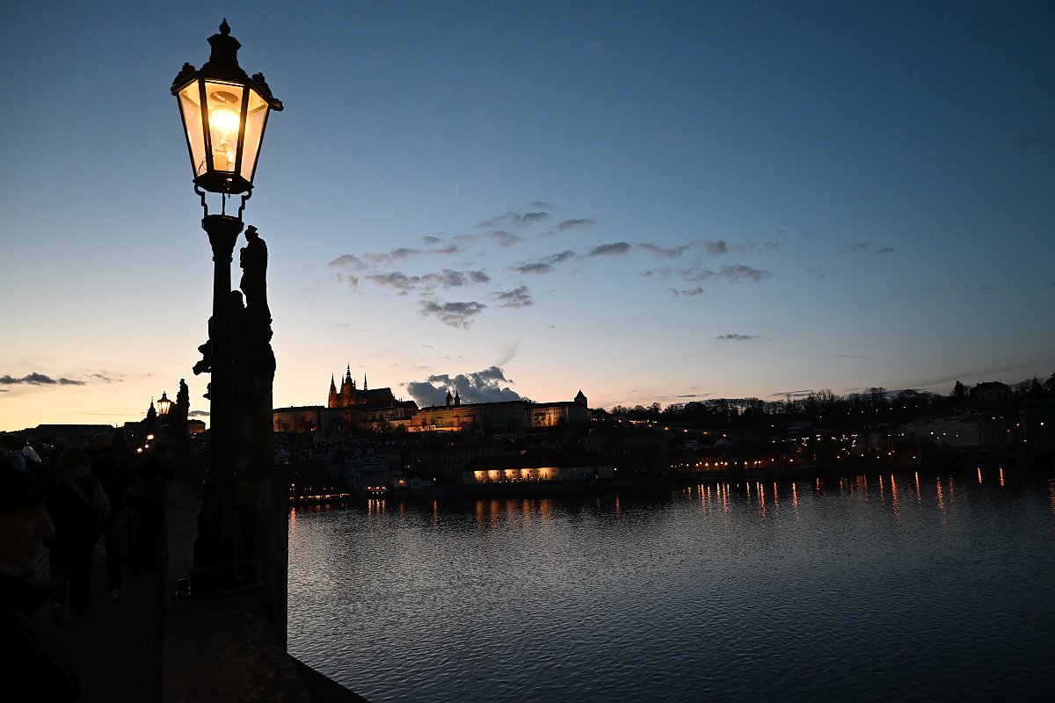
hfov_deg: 73.7
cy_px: 352
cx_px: 528
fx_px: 703
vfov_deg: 53.1
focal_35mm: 24
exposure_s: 1/125
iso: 1100
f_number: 3.5
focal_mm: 16
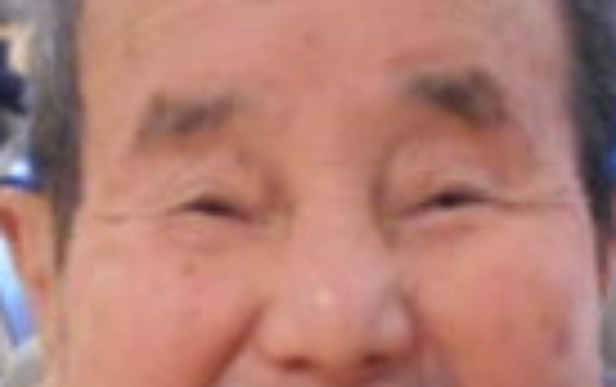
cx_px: 364
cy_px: 639
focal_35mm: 181
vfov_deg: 7.1
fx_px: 3042
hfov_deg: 11.6
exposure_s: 1/13
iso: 400
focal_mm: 6.7
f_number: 3.9
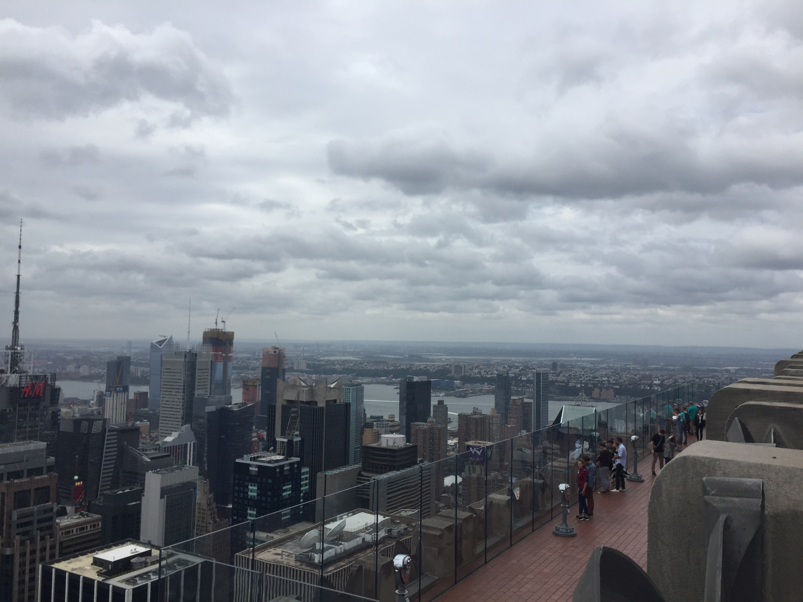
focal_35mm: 29
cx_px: 402
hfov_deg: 61.7
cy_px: 301
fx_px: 673
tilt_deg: +4.2
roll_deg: -0.8
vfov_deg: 48.2
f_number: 2.2
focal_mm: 4.15
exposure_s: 1/3049
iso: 32
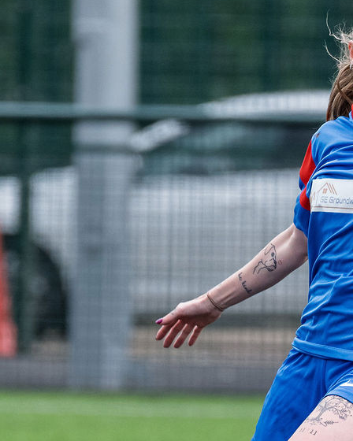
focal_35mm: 1312
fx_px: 17134
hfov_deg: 1.2
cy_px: 279
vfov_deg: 1.5
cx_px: 295
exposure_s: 1/1600
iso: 900
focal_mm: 350
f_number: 5.3
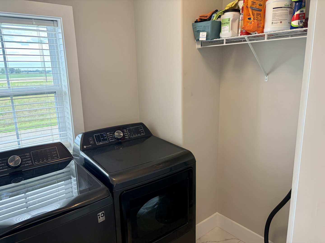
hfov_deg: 67.3
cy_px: 122
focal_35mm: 26
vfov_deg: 53.1
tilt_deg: -11.9
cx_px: 162
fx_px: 244
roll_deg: +1.9
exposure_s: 1/120
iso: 125
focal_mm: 5.96
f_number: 1.6
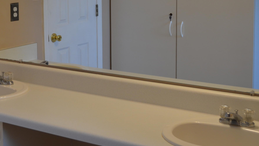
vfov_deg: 15.6
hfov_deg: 27.3
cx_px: 75
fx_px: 528
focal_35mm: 77
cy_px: 21
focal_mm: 29
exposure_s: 1/100
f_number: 4.8
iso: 400
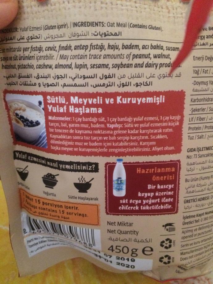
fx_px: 238
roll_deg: +0.4
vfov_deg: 61.7
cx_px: 106
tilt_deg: -42.2
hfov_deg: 48.2
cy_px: 142
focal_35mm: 29
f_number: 2.2
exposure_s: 1/17
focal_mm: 4.15
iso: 640
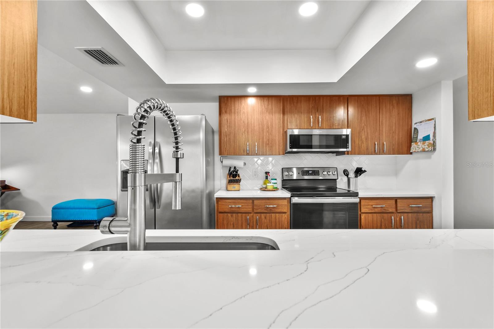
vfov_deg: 77.3
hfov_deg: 100.4
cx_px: 247
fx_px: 206
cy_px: 164
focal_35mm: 15
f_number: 7.1
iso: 100
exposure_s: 1/1.25
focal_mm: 10
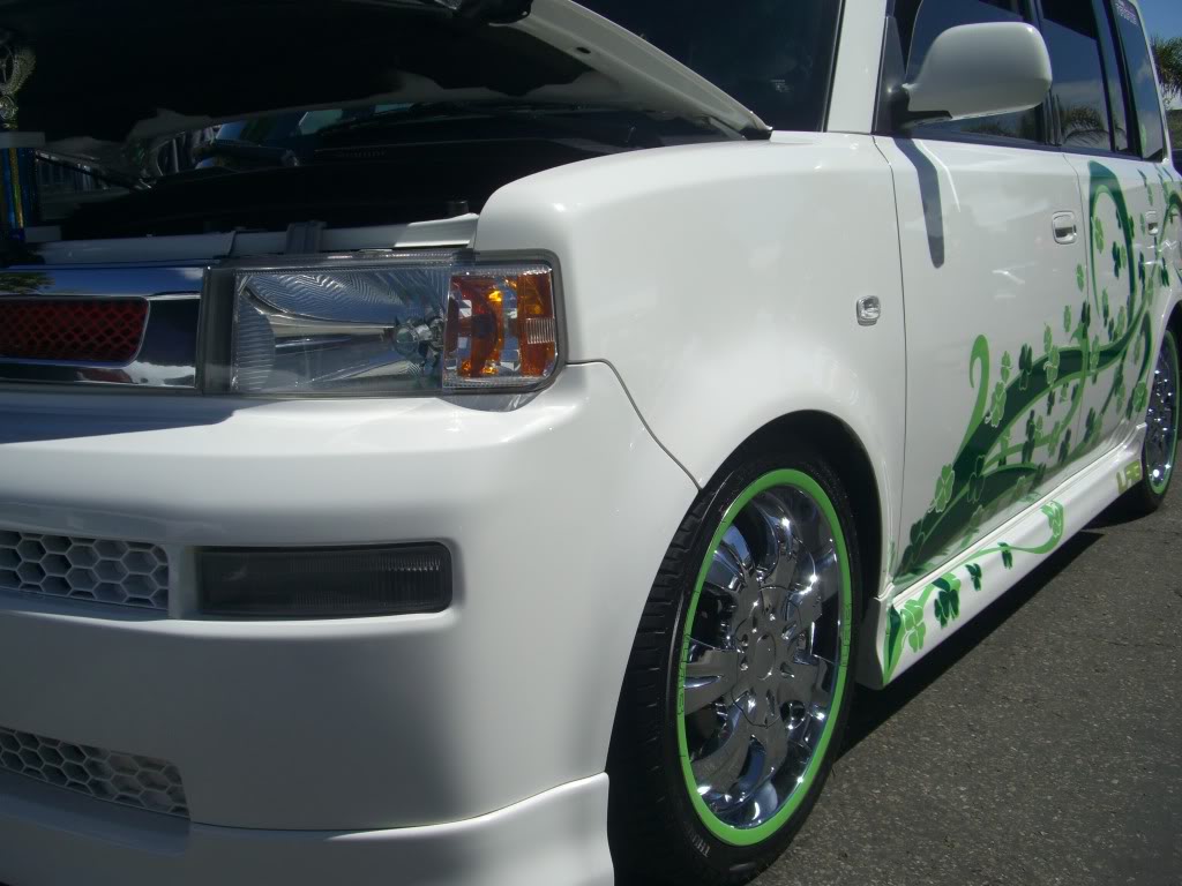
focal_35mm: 38
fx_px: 1298
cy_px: 443
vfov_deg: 37.7
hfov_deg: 49.0
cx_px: 591
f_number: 5.6
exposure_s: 1/800
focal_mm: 7.9
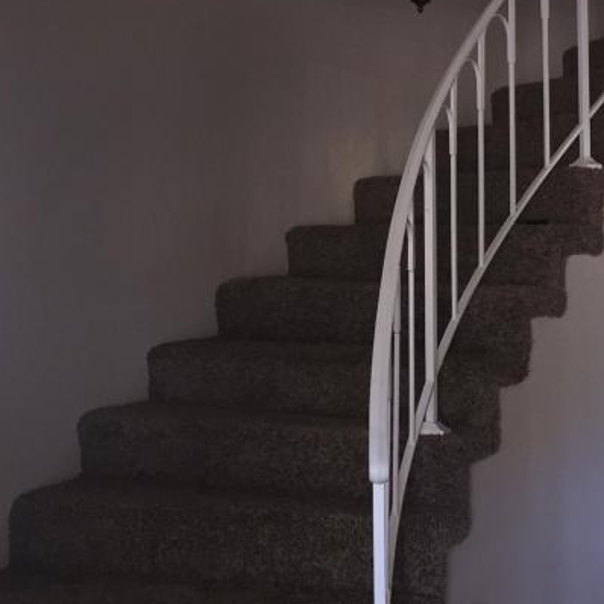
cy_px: 200
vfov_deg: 26.0
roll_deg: -1.8
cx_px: 448
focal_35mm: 66
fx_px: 1303
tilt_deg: +2.1
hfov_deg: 25.8
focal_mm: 4.15
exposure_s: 1/30
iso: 100
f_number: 2.2
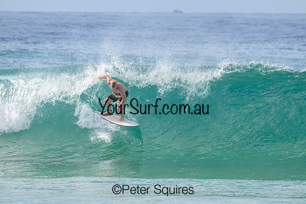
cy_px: 102
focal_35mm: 530
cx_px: 153
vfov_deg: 2.6
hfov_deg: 3.9
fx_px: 4506
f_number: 10
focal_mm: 530
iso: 800
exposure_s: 1/2000
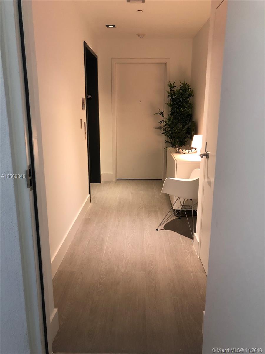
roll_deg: -1.9
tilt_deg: -12.3
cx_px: 132
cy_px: 177
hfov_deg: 49.7
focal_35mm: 28
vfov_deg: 63.4
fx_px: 286
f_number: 1.8
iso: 64
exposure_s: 1/15
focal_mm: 4
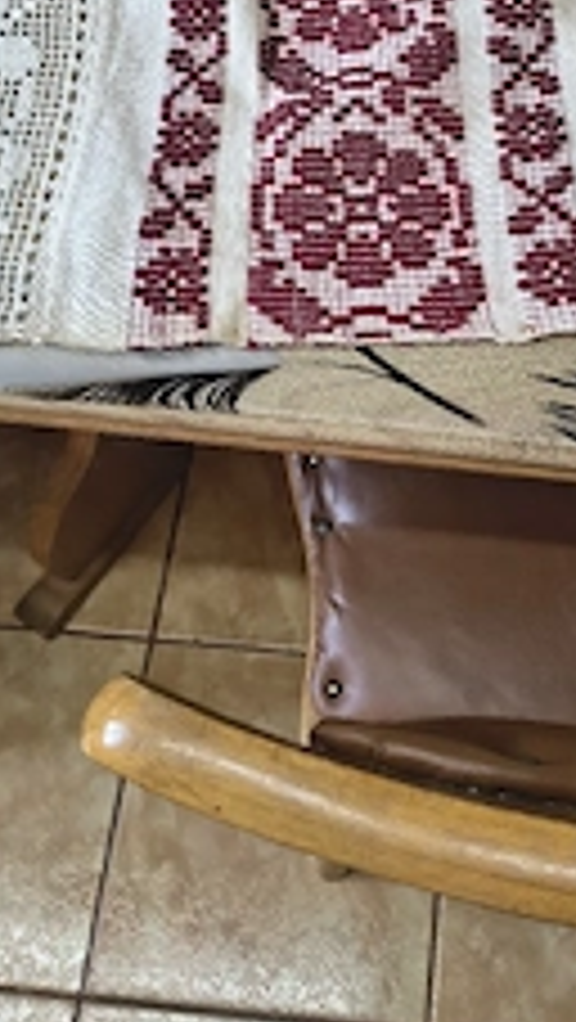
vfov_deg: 42.7
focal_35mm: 46
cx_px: 436
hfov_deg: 25.7
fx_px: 1247
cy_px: 216
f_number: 1.8
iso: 675
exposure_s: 1/100
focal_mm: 5.56
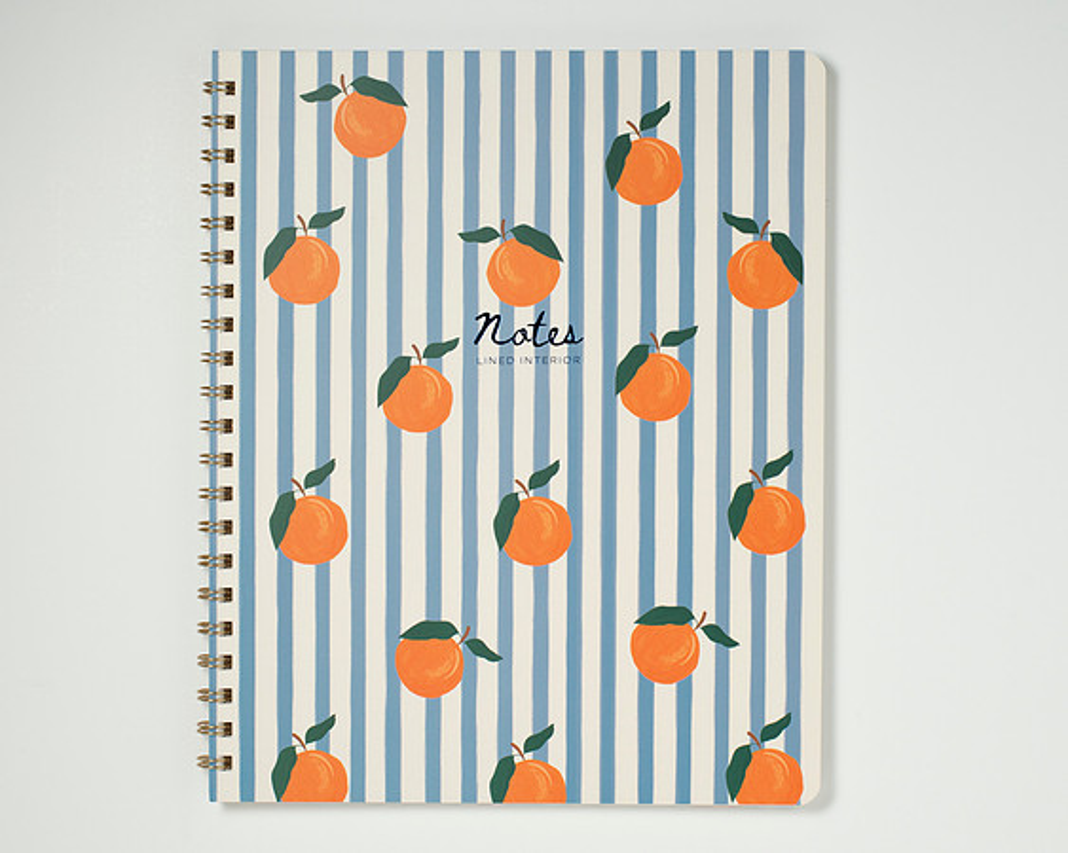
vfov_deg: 23.3
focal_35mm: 65
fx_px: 2069
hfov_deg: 28.9
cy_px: 436
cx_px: 540
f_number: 9
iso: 200
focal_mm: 50
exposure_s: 1/200
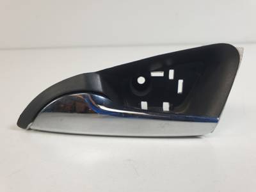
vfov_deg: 53.1
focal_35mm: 26
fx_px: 192
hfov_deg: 67.3
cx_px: 128
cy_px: 96
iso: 50
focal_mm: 4.3
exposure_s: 1/104
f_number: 2.4
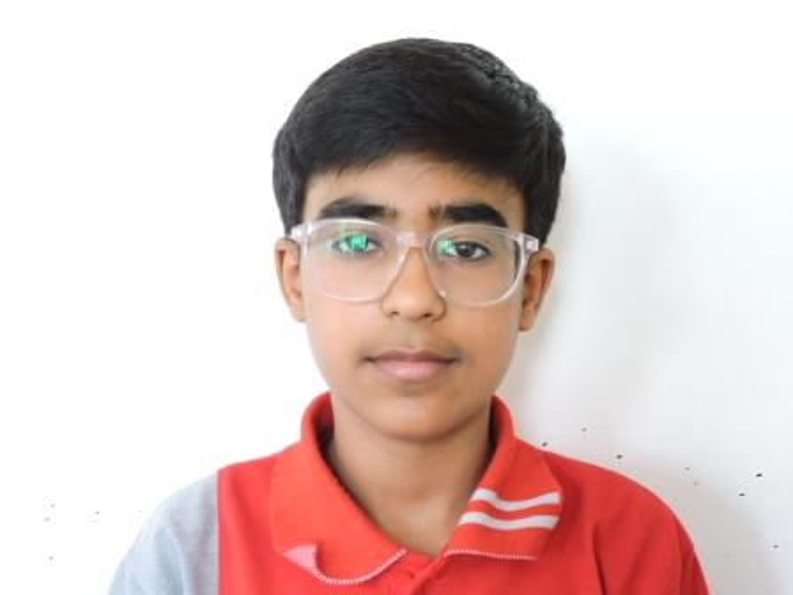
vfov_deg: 33.6
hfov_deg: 43.9
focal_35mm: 43
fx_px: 985
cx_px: 396
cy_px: 298
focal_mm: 7.7
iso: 400
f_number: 3.4
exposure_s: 1/25
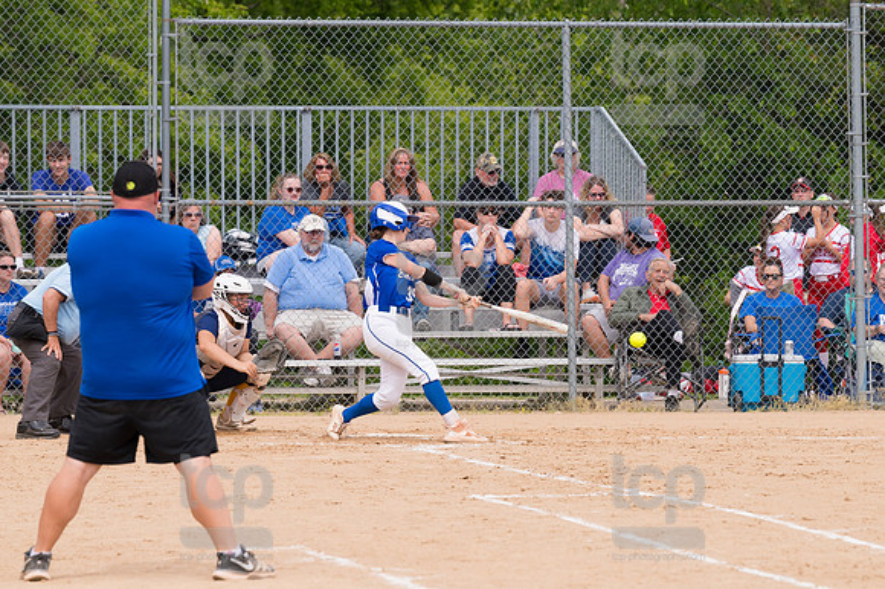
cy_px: 294
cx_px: 442
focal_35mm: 300
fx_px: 7371
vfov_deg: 4.6
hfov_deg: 6.9
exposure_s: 1/1600
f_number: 5.6
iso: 320
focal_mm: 200
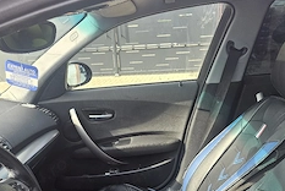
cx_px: 147
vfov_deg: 29.8
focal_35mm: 41
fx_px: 325
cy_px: 203
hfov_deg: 47.3
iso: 80
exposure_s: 1/370
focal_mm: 6.3
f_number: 1.7
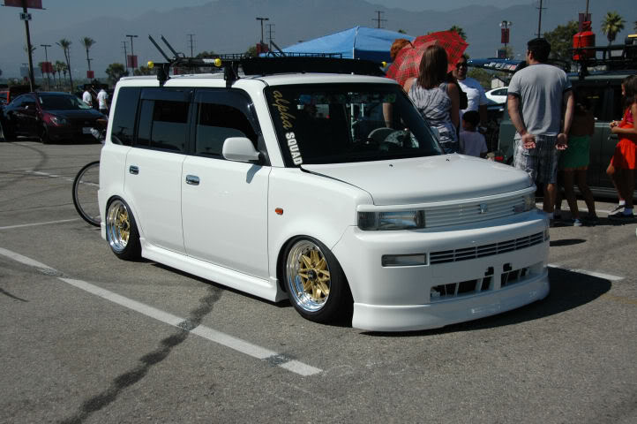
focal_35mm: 46
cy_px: 212
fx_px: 822
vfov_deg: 28.9
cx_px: 318
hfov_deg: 42.4
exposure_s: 1/3200
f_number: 4.5
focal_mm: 31
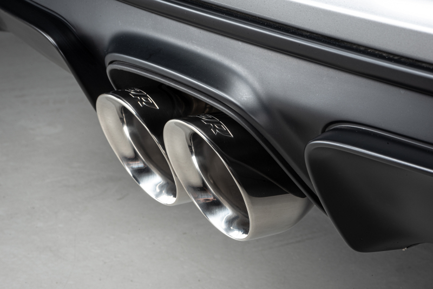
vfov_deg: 13.1
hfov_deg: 19.4
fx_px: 1263
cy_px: 144
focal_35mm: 105
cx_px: 216
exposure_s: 1/160
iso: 200
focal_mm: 105
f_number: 22
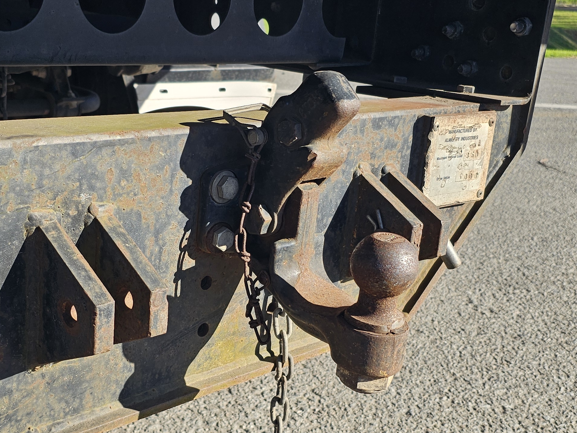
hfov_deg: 39.6
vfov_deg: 30.1
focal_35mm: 48
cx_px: 251
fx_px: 800
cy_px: 281
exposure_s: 1/294
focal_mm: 6.3
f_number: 1.7
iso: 10
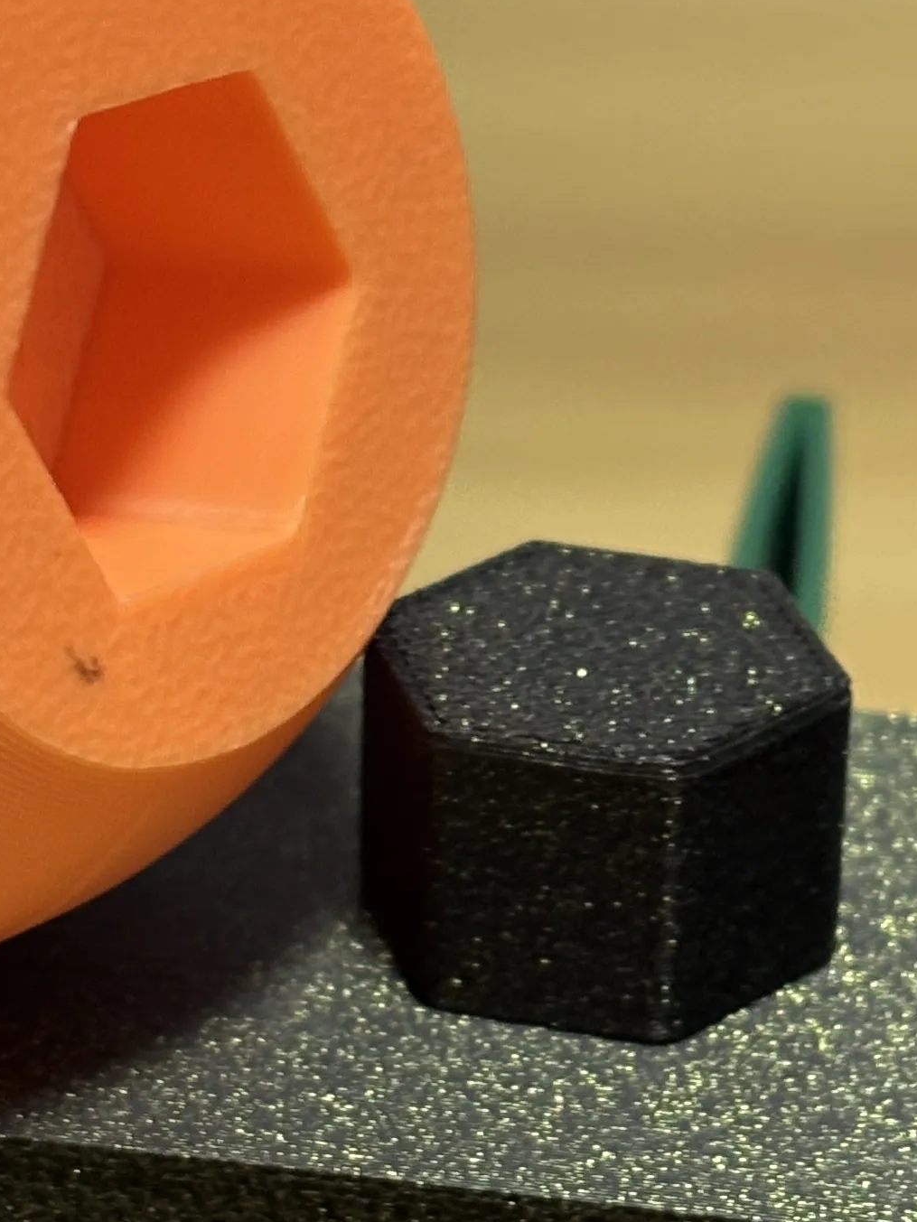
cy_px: 471
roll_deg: -1.4
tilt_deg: -26.5
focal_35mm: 155
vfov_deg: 12.7
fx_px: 5474
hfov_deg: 9.6
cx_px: 420
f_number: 1.6
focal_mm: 5.96
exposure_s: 1/60
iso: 125
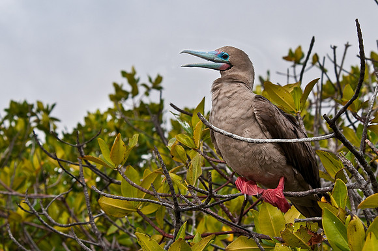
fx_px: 1541
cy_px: 126
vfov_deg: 9.3
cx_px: 189
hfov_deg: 14.0
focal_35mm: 147
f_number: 9.5
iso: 200
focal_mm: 98
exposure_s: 1/350
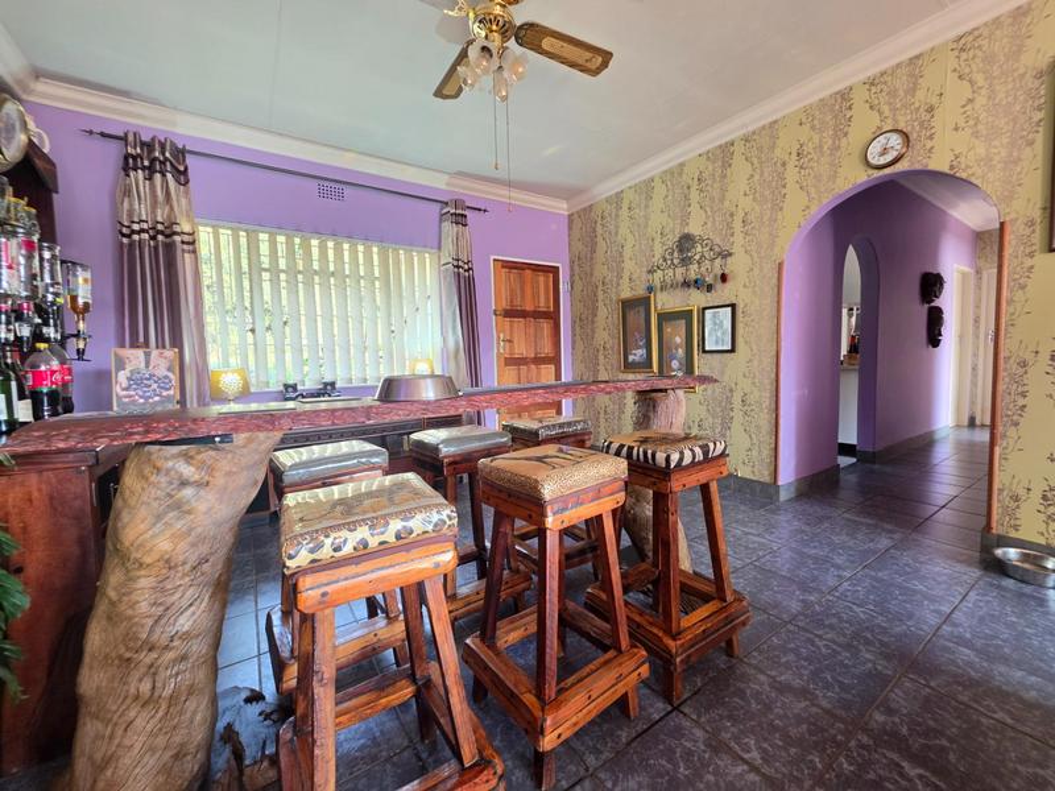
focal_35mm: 13
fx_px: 396
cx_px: 528
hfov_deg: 106.2
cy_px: 396
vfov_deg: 89.9
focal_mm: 2.2
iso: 160
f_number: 1.9
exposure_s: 1/50
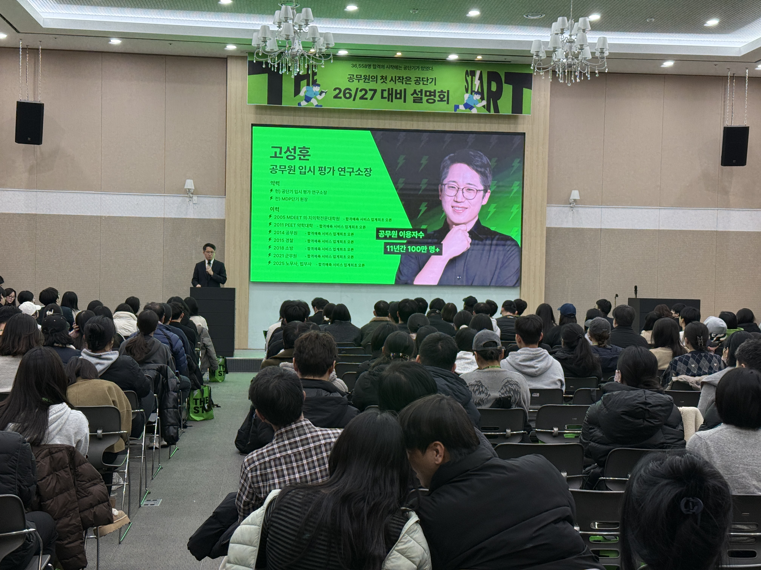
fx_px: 1055
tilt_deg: -0.8
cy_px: 285
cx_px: 380
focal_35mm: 48
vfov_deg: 30.3
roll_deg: -1.2
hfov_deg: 39.7
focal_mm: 6.76
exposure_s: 1/120
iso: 64
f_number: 1.78
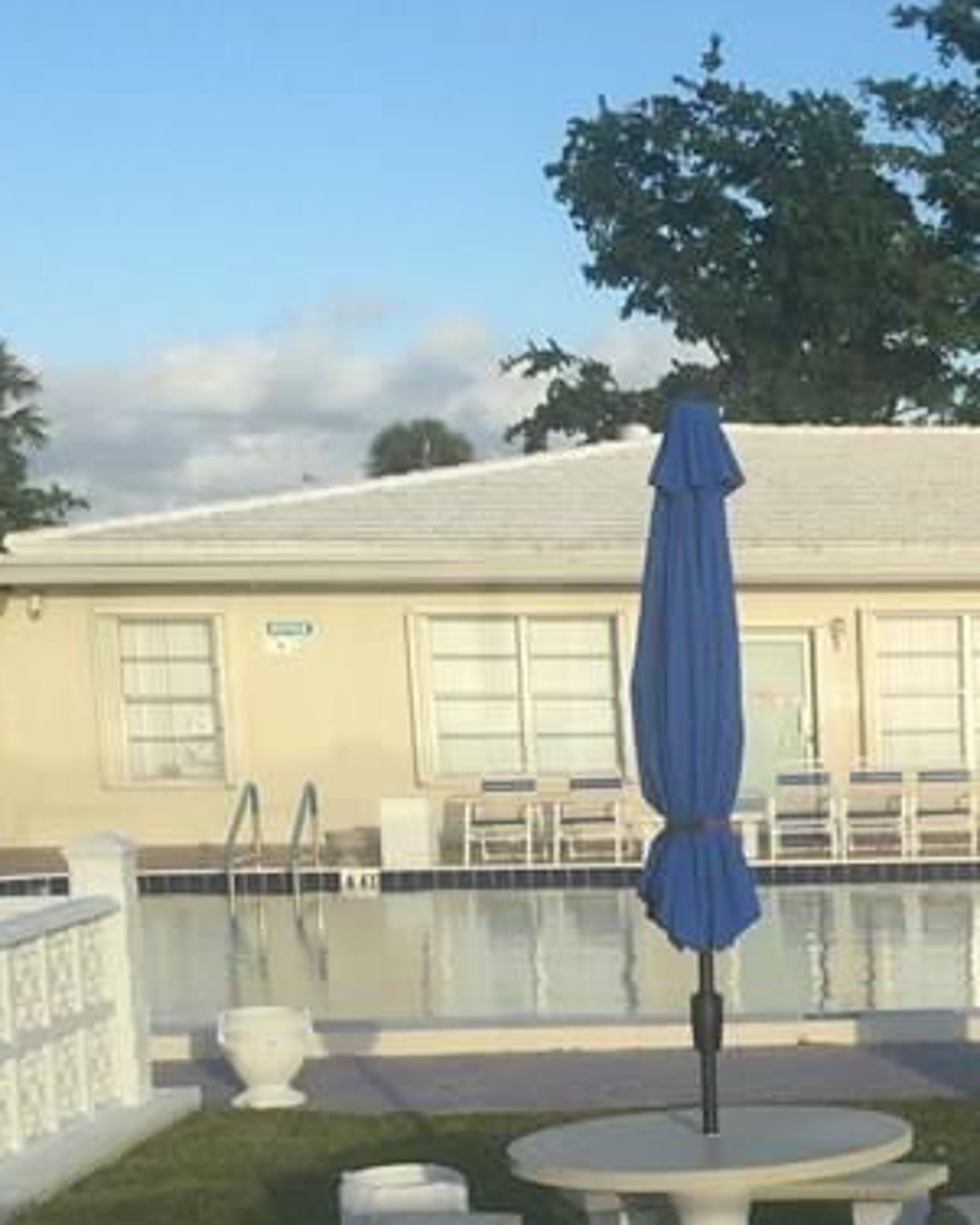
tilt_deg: -8.5
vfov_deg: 24.1
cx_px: 1319
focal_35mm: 77
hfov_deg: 18.4
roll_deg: -1.0
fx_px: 2791
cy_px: 1085
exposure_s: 1/1522
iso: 32
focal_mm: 4.15
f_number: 2.2
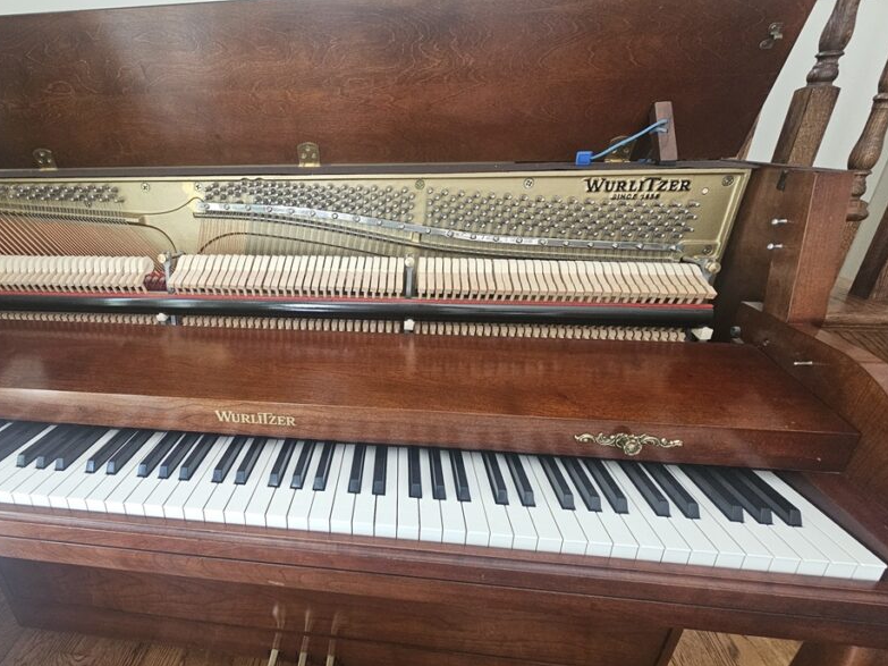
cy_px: 359
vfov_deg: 74.6
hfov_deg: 89.2
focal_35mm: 17
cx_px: 331
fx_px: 436
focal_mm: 2.2
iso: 400
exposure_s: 1/77.4
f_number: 2.2
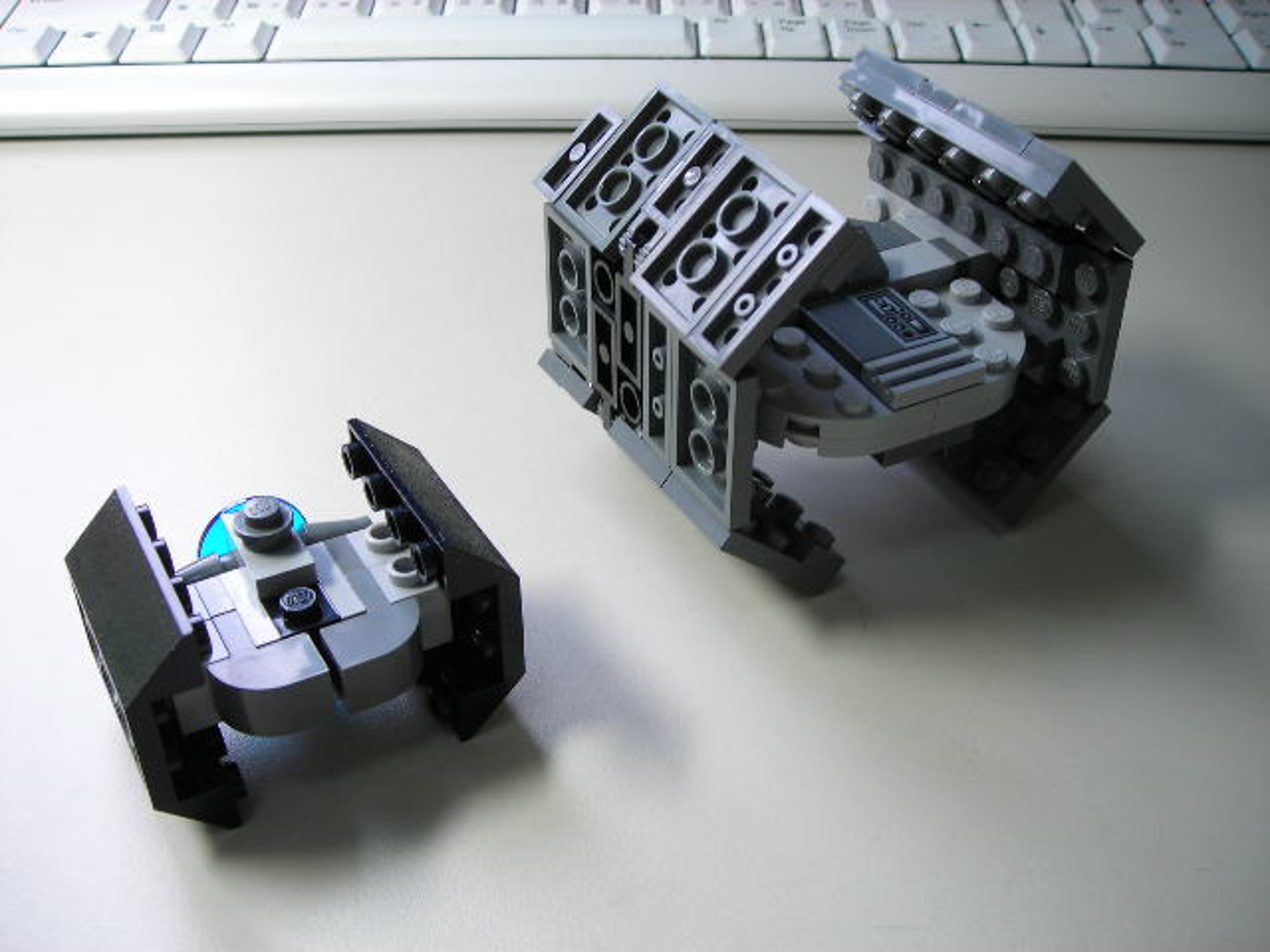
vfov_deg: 37.7
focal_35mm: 38
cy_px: 476
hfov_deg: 49.0
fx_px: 1394
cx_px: 635
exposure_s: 1/19.6
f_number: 3.2
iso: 50
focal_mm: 6.3
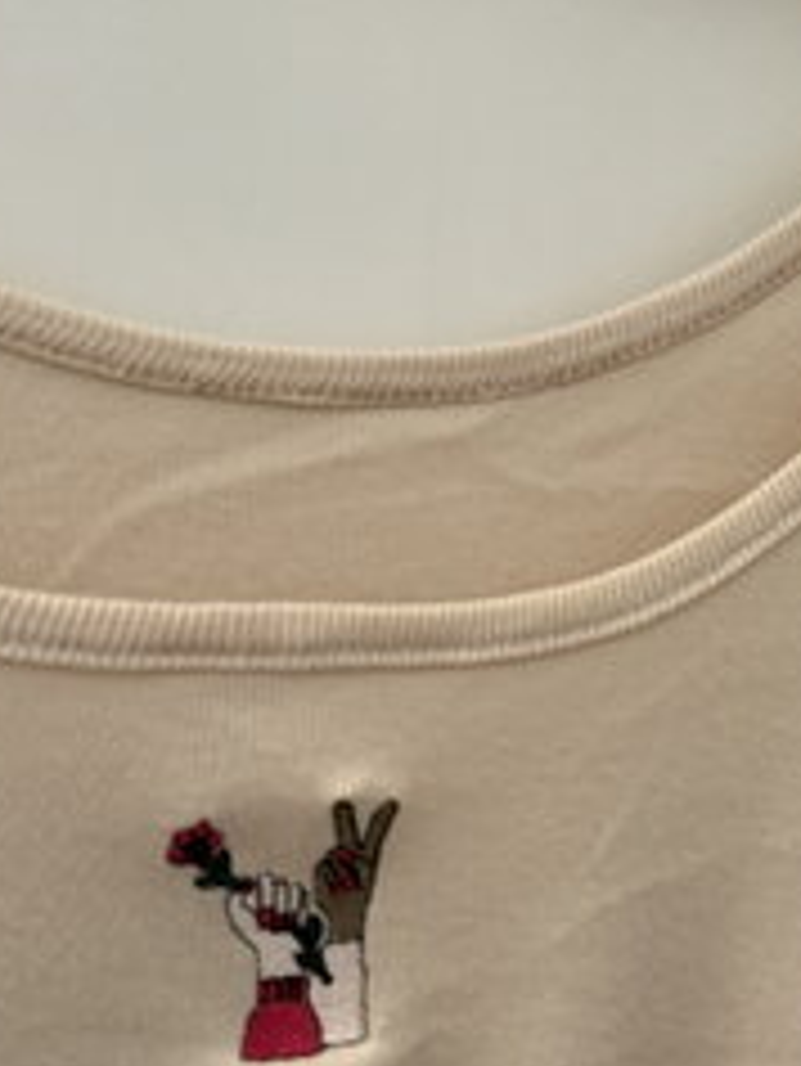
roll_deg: -3.9
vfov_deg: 35.3
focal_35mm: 54
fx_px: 1665
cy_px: 681
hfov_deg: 26.6
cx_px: 616
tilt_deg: -7.5
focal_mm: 6.76
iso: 400
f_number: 1.78
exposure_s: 1/50
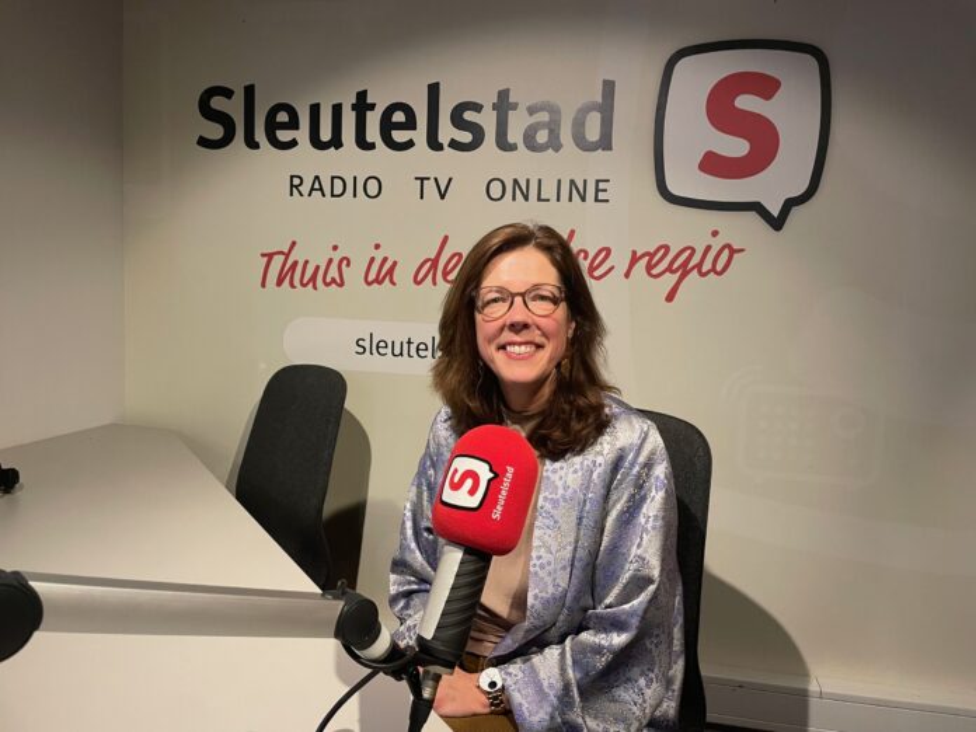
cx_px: 488
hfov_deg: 67.3
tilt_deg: -6.2
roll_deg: -1.7
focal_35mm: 26
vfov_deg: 53.1
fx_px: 733
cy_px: 366
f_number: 1.6
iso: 250
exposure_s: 1/50
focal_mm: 4.2
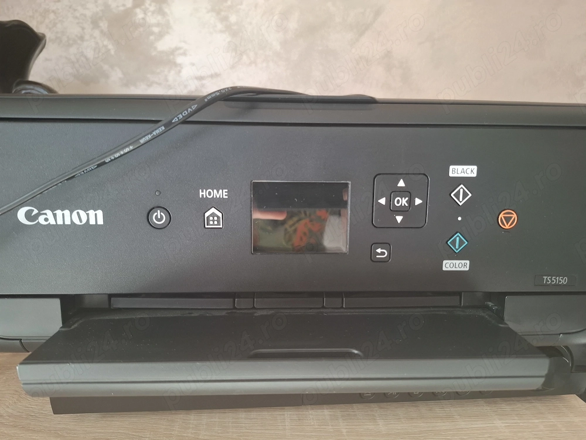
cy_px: 220
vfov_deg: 58.9
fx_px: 389
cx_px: 293
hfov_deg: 73.9
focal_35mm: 23
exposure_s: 1/50
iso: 200
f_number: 1.8
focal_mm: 5.54
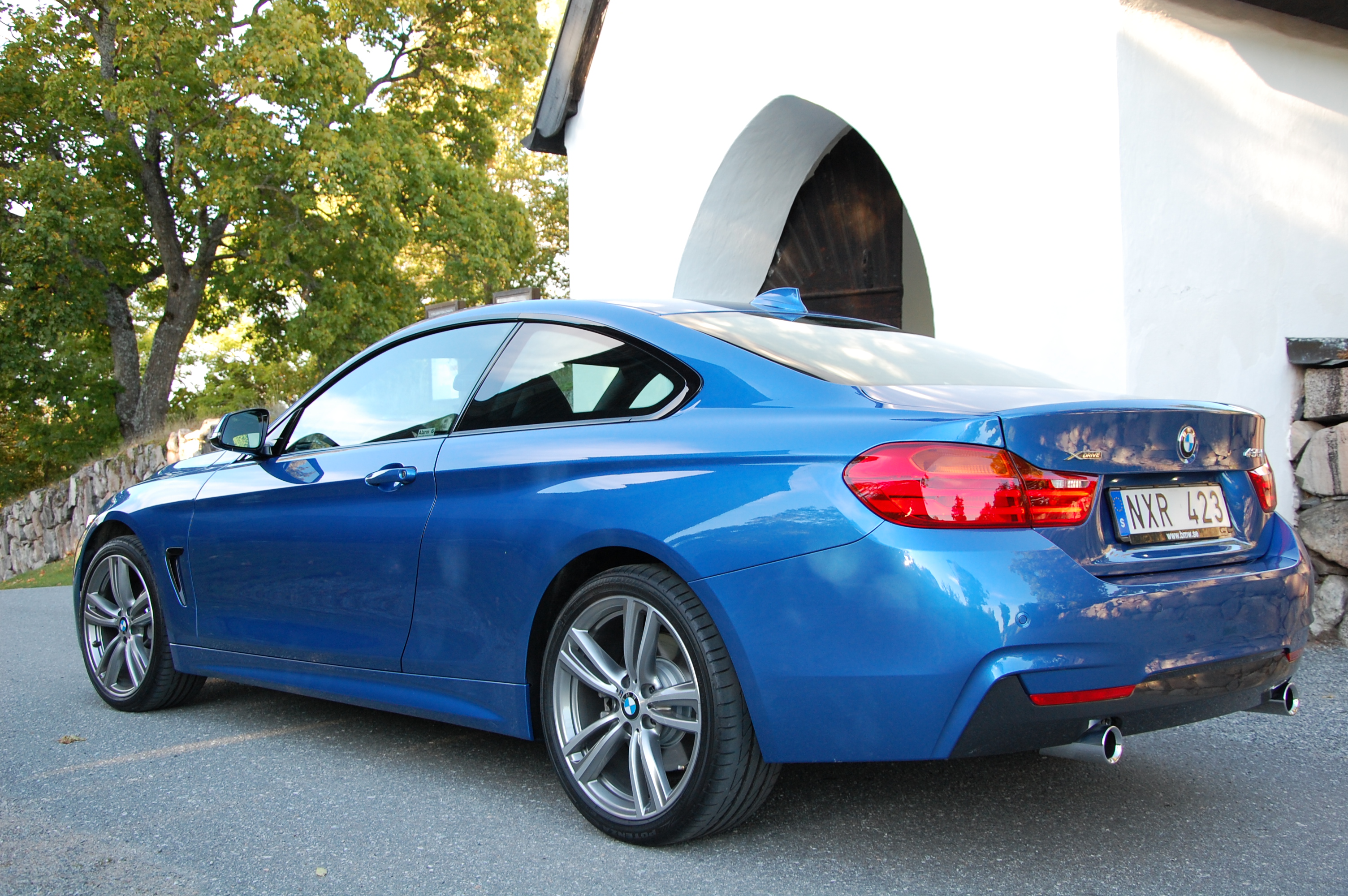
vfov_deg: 34.1
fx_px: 1459
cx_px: 674
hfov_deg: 49.6
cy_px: 448
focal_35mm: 39
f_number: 5
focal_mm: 26
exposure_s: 1/100
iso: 400
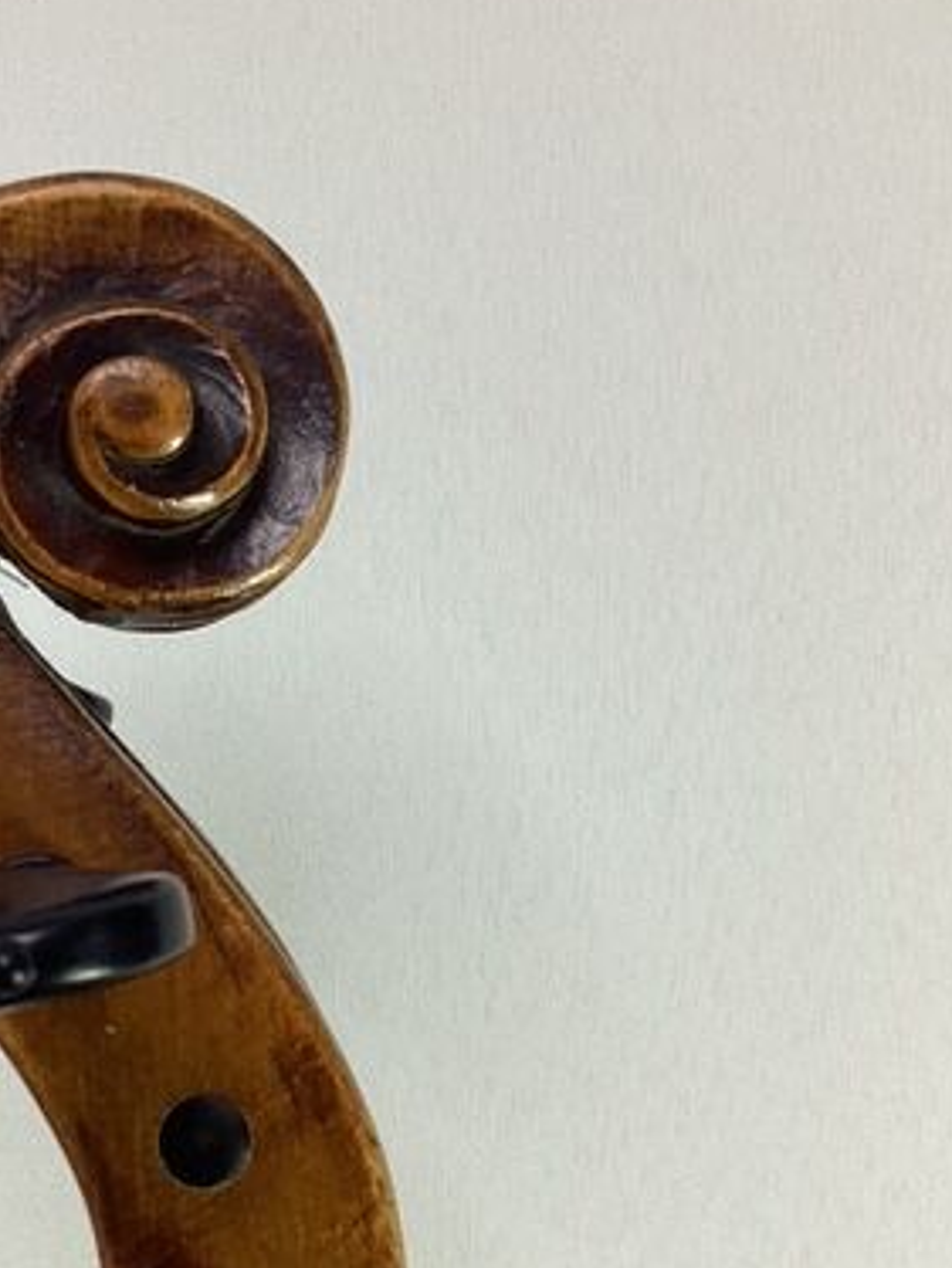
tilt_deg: -4.0
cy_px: 763
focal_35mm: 53
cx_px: 213
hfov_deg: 27.1
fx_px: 1941
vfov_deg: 36.0
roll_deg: +0.6
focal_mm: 3.3
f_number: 2.4
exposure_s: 1/100
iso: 100
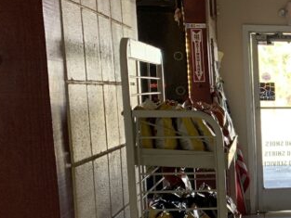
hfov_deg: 19.6
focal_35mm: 85
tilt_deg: -8.6
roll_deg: -0.6
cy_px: 195
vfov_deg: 17.1
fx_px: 715
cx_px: 455
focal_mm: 4.25
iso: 100
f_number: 1.8
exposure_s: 1/60
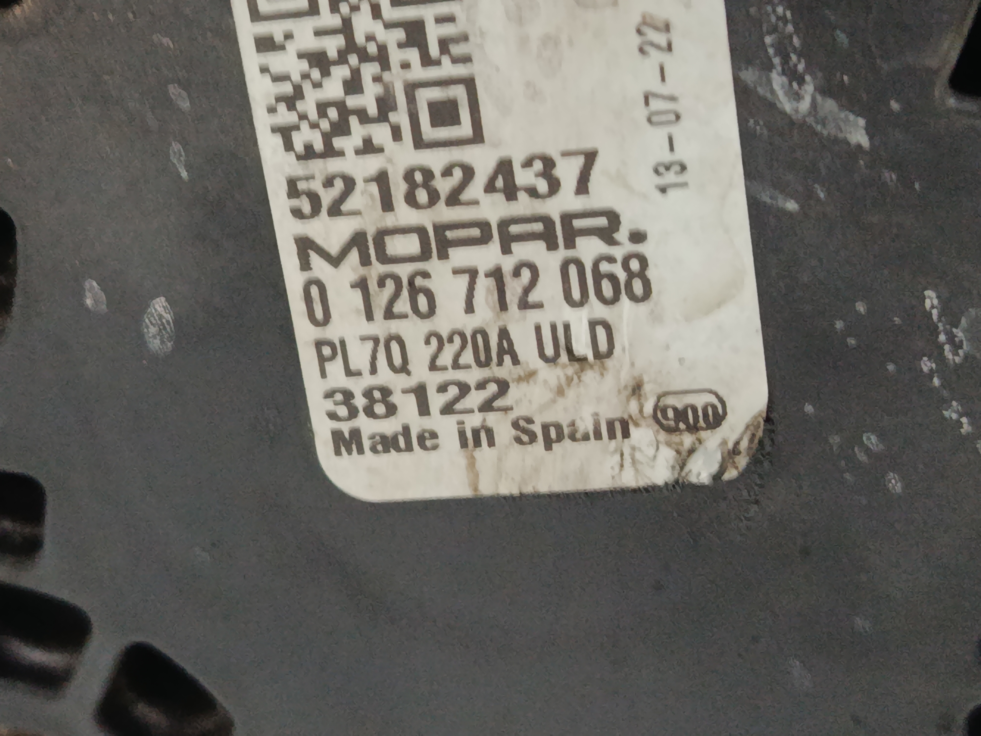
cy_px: 368
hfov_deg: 26.0
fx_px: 2125
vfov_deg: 19.6
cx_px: 490
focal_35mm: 75
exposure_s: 1/25
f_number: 1.7
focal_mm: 5.24
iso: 1386
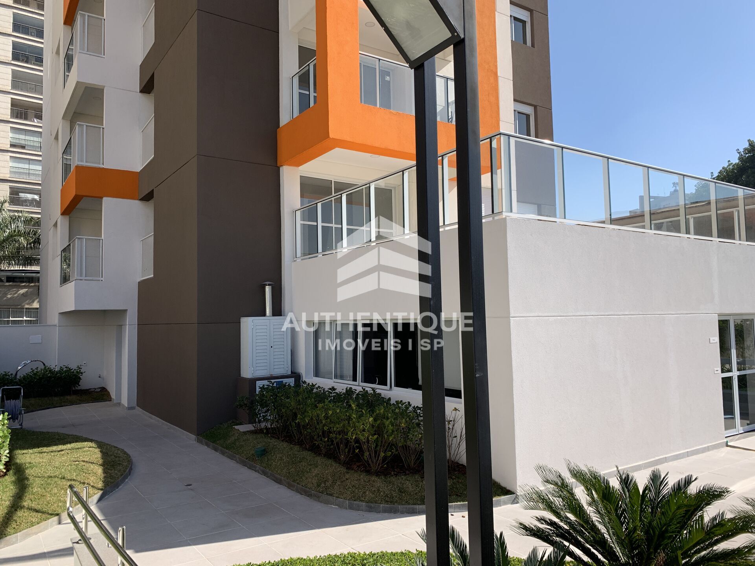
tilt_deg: +2.0
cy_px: 283
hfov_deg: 67.3
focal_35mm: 26
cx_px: 378
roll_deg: +1.4
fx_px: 567
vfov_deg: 53.1
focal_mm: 4.25
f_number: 1.8
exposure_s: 1/1779
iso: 25
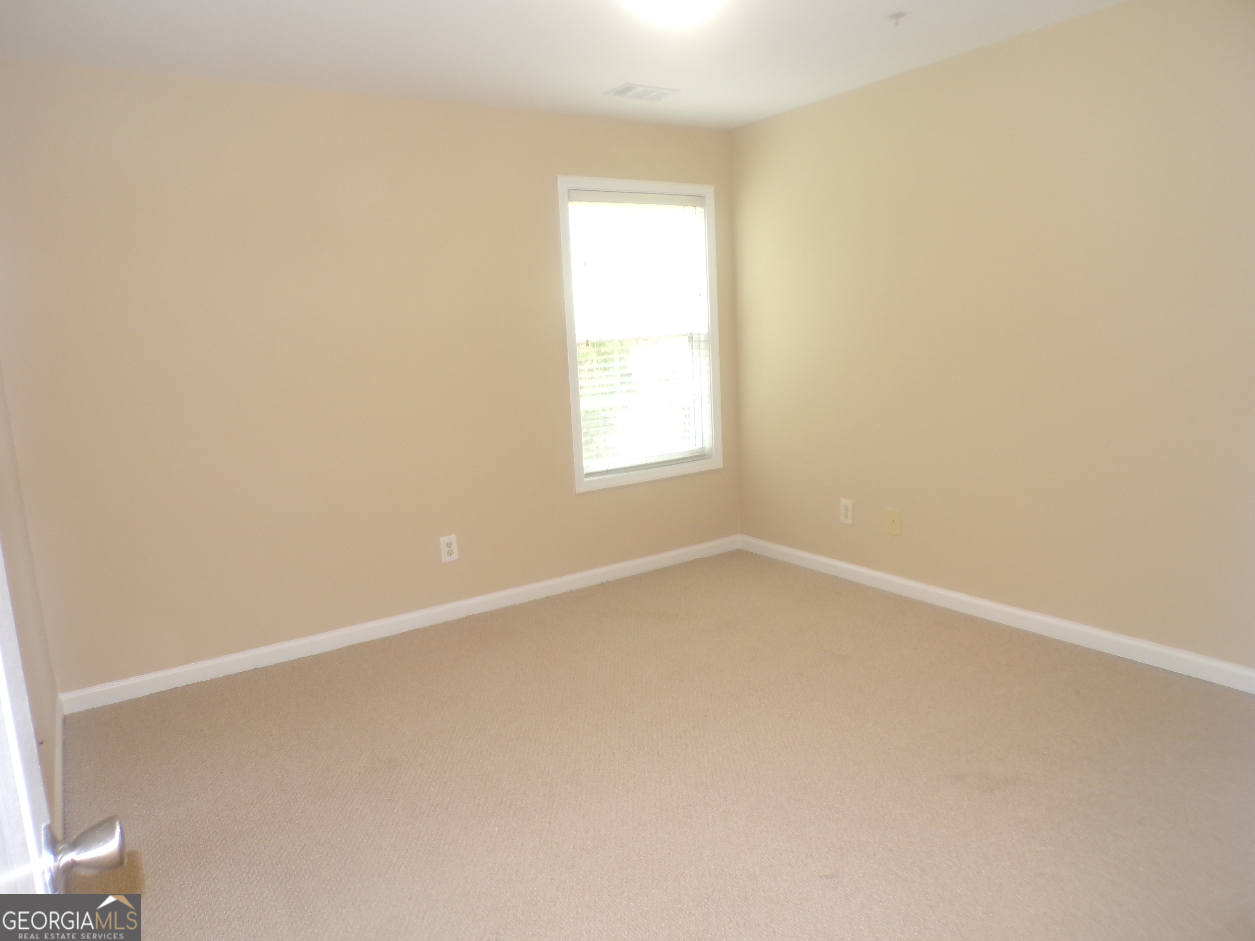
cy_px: 470
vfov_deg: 56.8
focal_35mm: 24
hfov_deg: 71.6
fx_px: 870
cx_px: 628
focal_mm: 4.3
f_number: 3
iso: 200
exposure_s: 1/25
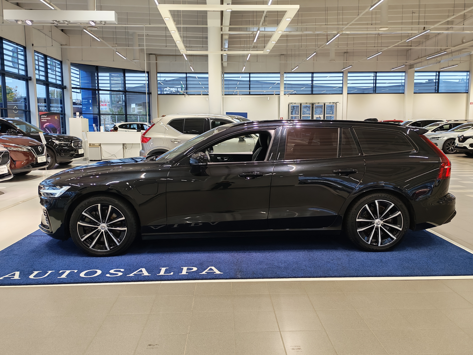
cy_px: 178
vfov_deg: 45.4
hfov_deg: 58.4
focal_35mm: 31
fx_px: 424
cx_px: 236
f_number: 1.9
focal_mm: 6.12
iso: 320
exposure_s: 1/100
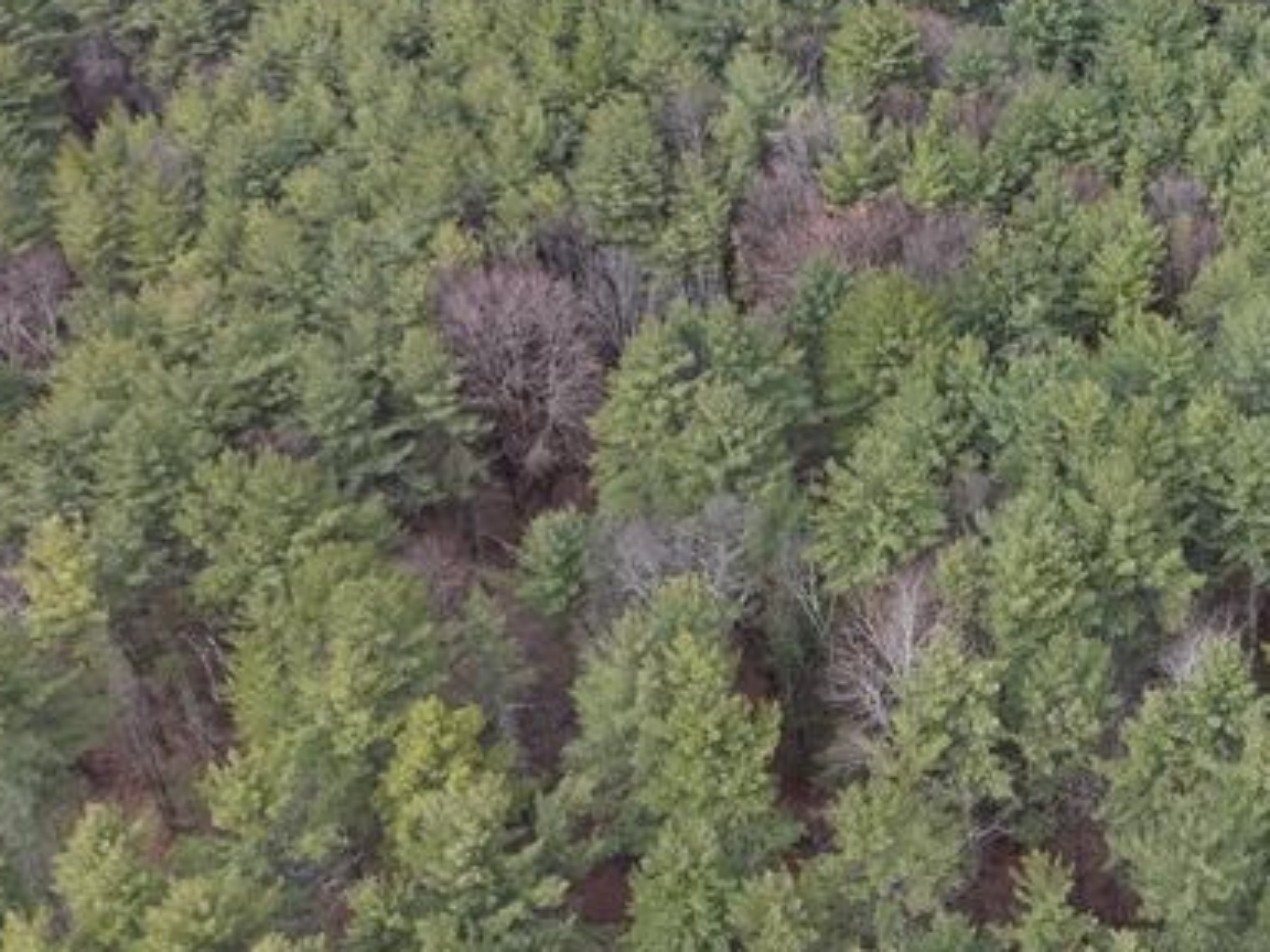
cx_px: 1273
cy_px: 165
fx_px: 2348
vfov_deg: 22.6
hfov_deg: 28.4
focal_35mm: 64
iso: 100
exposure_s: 1/725
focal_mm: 8.67
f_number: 1.8
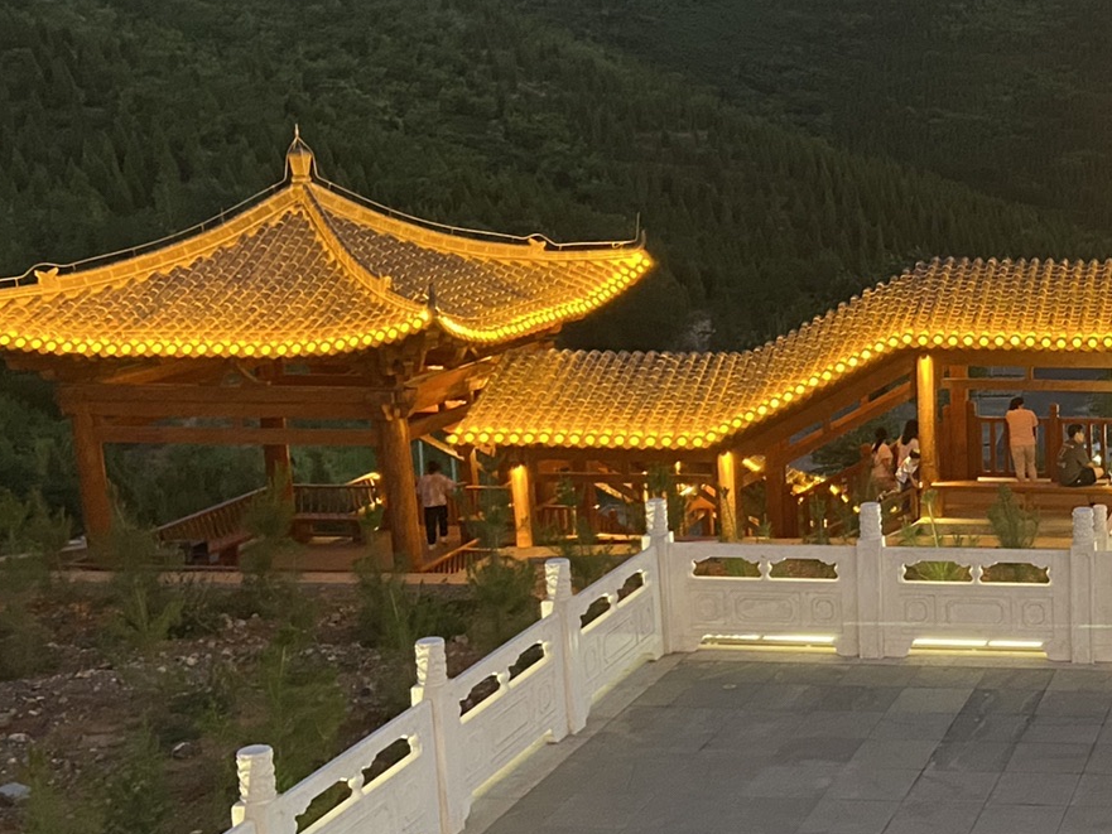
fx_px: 1896
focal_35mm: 59
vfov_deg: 24.8
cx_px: 1245
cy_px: 453
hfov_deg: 29.3
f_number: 1.8
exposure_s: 1/33
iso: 500
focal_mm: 4.25
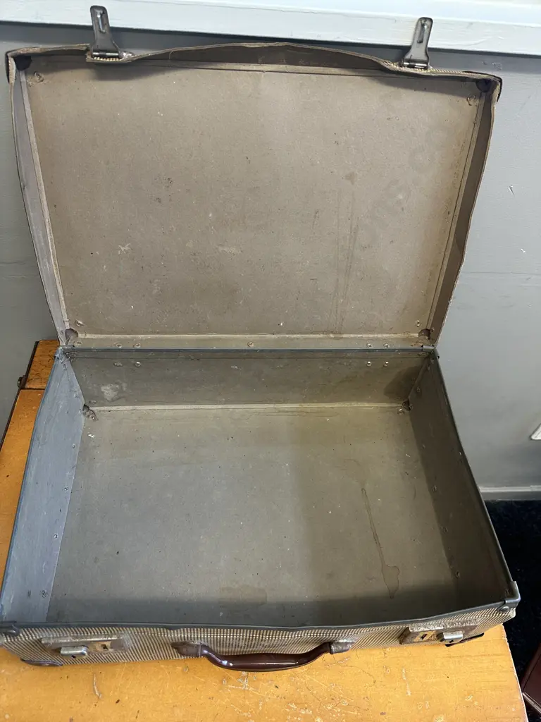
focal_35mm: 24
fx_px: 500
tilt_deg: -51.6
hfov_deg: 56.8
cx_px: 270
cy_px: 361
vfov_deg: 71.6
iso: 160
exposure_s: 1/50
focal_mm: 6.86
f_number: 1.78
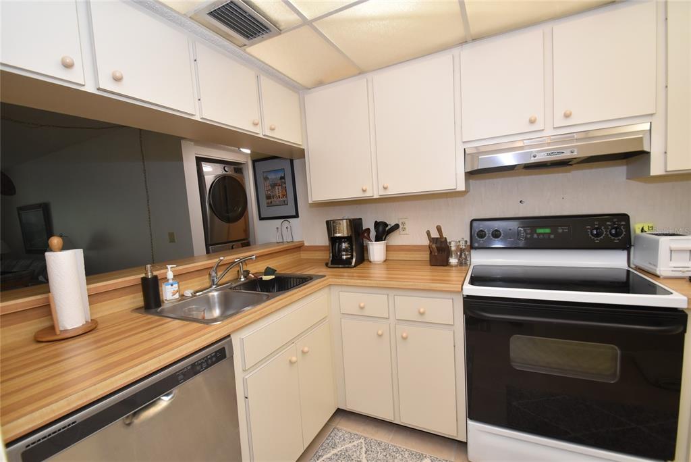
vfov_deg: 77.4
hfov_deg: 100.4
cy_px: 231
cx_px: 346
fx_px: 288
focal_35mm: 15
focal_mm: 10
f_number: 5
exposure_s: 1/100
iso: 800
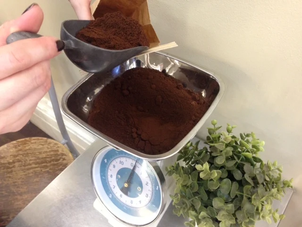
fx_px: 288
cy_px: 114
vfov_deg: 42.9
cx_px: 151
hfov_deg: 55.4
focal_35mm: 33
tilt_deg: -51.9
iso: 250
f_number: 2.4
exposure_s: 1/20
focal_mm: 4.12
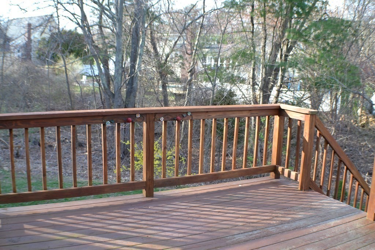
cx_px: 188
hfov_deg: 37.8
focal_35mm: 52
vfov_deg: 25.8
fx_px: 547
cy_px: 125
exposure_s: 1/125
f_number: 5.6
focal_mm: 35
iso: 320
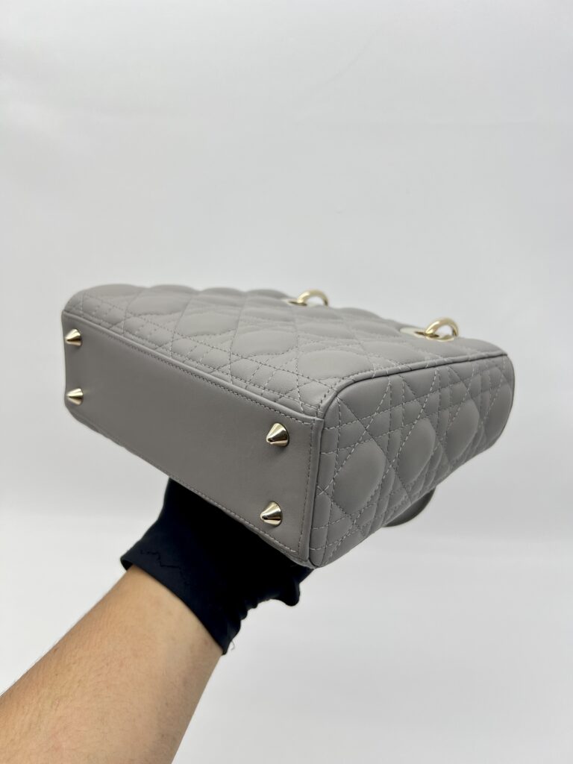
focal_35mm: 26
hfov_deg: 53.1
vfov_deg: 67.3
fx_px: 574
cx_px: 286
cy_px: 382
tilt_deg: -23.1
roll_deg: -1.0
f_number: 1.5
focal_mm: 5.7
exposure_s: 1/113
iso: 32
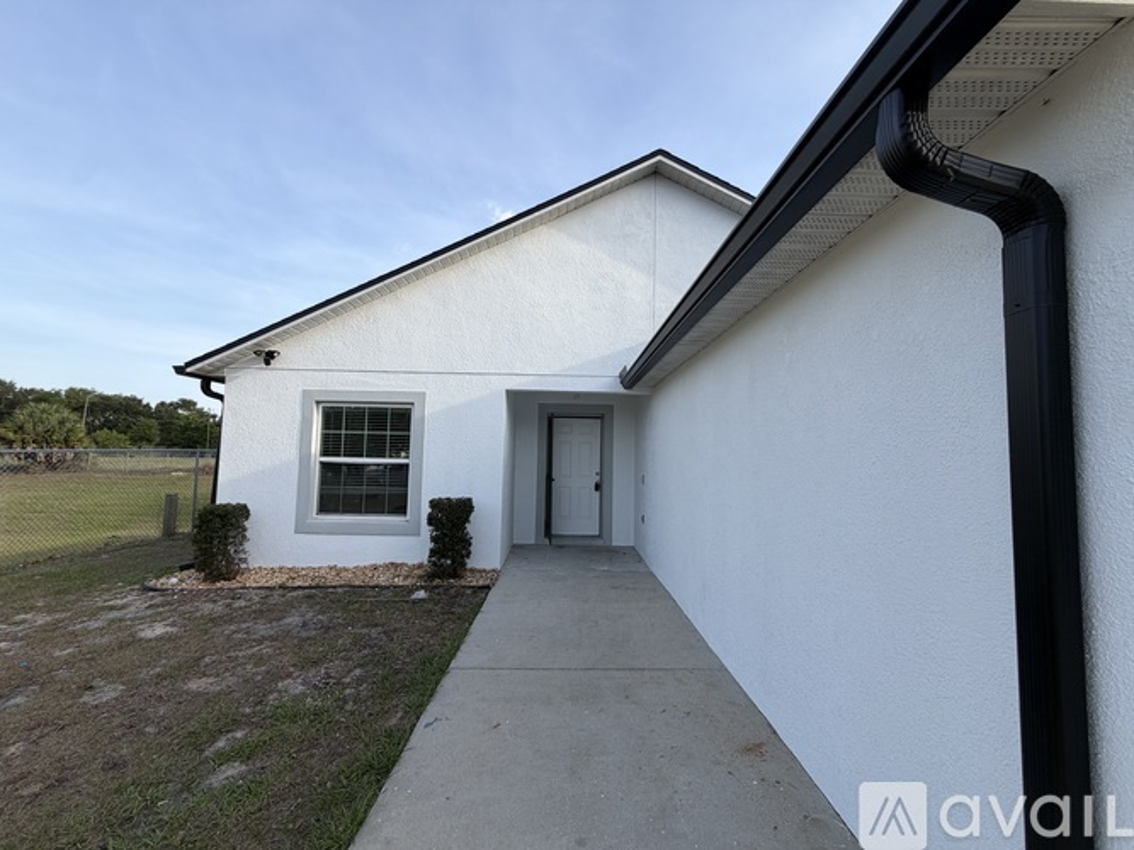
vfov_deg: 85.7
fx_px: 459
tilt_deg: +5.1
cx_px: 567
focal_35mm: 14
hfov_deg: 102.1
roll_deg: -0.8
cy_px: 425
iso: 40
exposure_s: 1/770
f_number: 2.2
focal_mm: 2.22
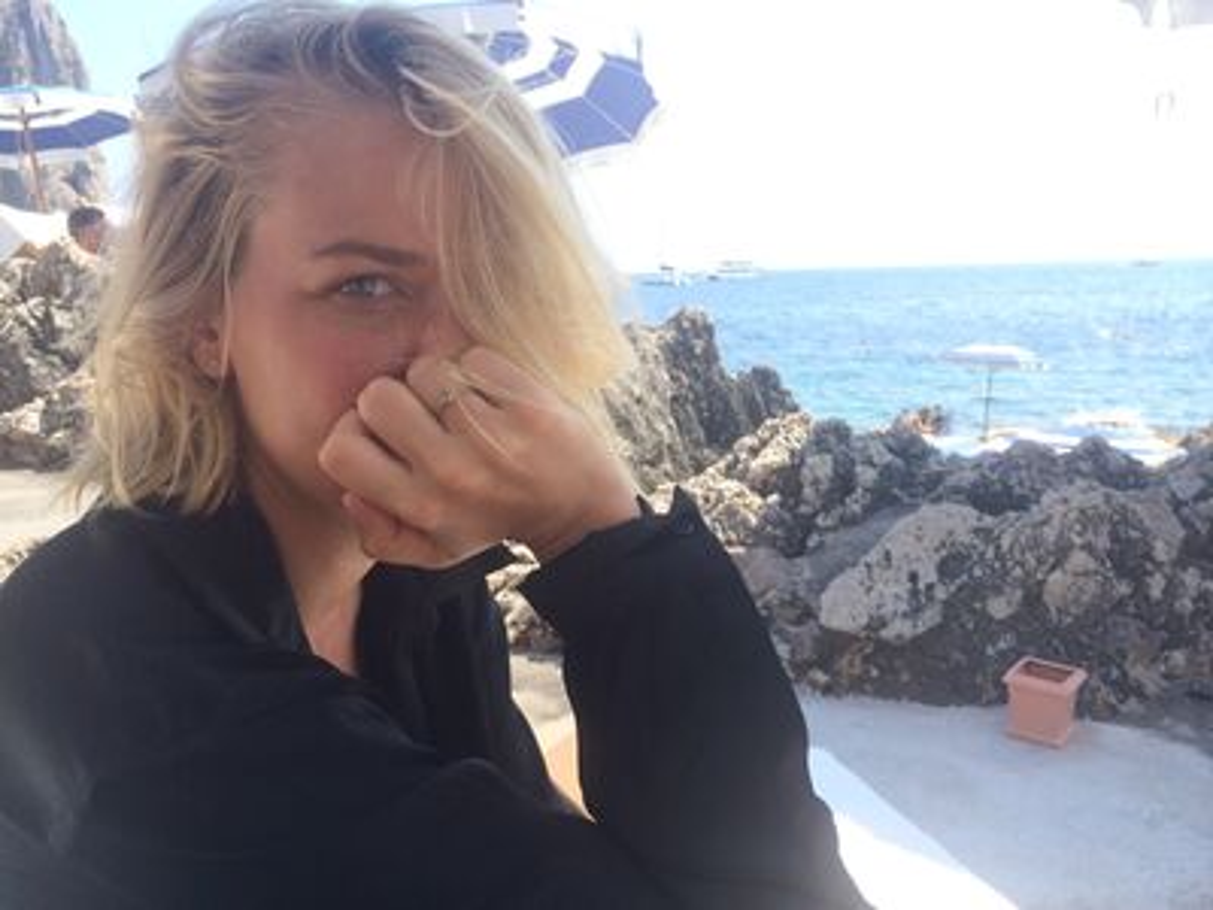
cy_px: 455
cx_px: 606
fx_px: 1051
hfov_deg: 60.0
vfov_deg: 46.8
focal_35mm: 30
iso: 32
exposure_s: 1/789
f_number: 2.2
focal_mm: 4.12
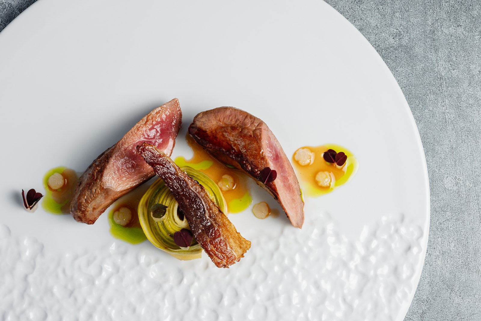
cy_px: 160
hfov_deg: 33.4
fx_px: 802
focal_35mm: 60
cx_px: 240
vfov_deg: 22.6
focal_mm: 60
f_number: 14
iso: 500
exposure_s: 1/200
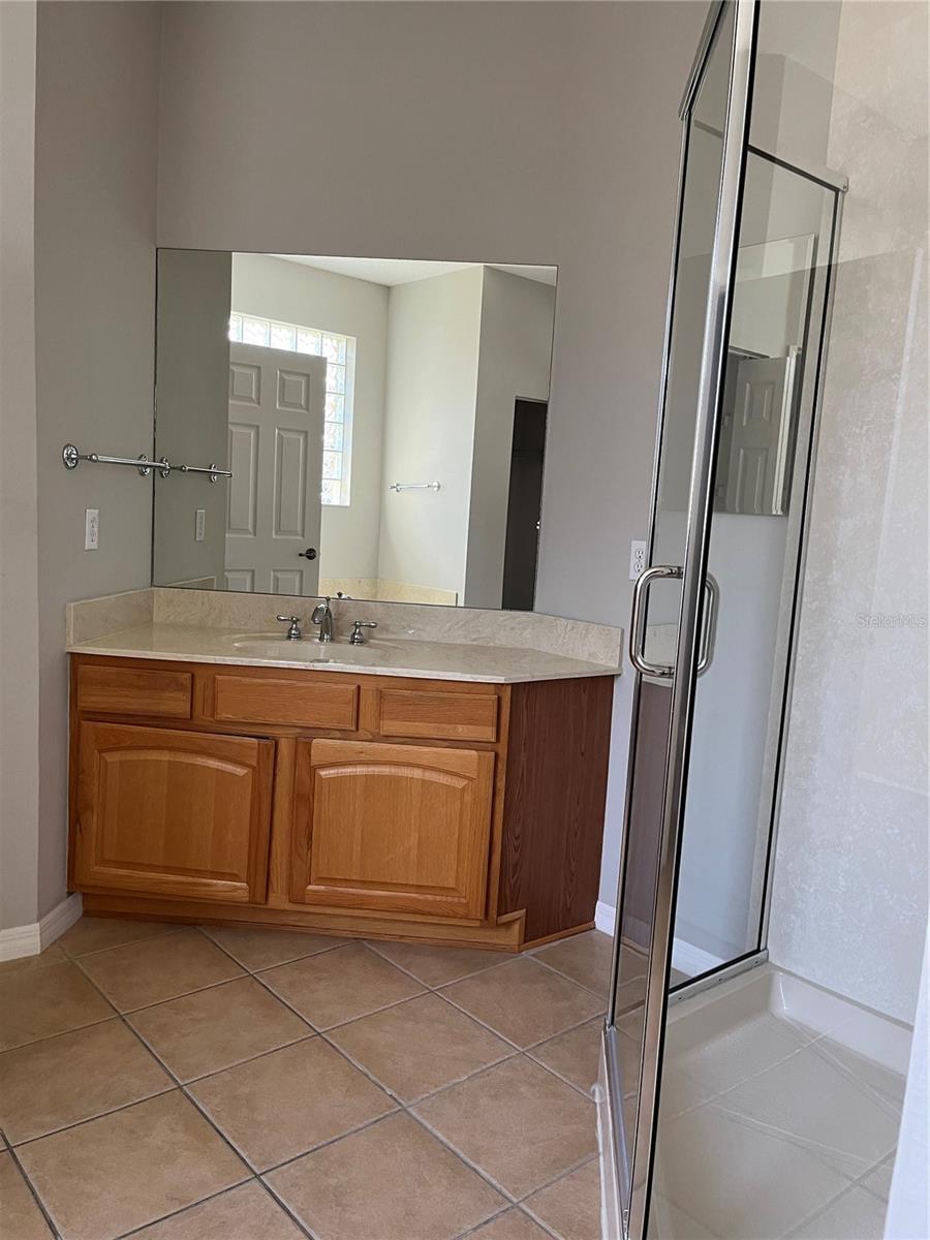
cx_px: 465
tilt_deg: -5.8
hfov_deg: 53.1
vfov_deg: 67.3
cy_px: 620
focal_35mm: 26
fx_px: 931
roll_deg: -3.1
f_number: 1.6
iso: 125
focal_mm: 5.1
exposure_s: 1/79
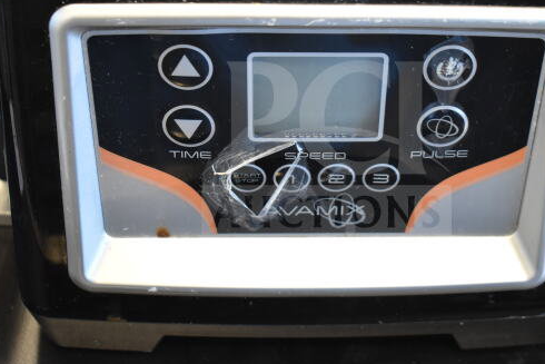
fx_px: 1075
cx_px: 326
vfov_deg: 19.2
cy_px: 150
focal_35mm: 71
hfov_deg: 28.4
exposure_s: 1/60
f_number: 4.8
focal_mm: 38
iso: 1800
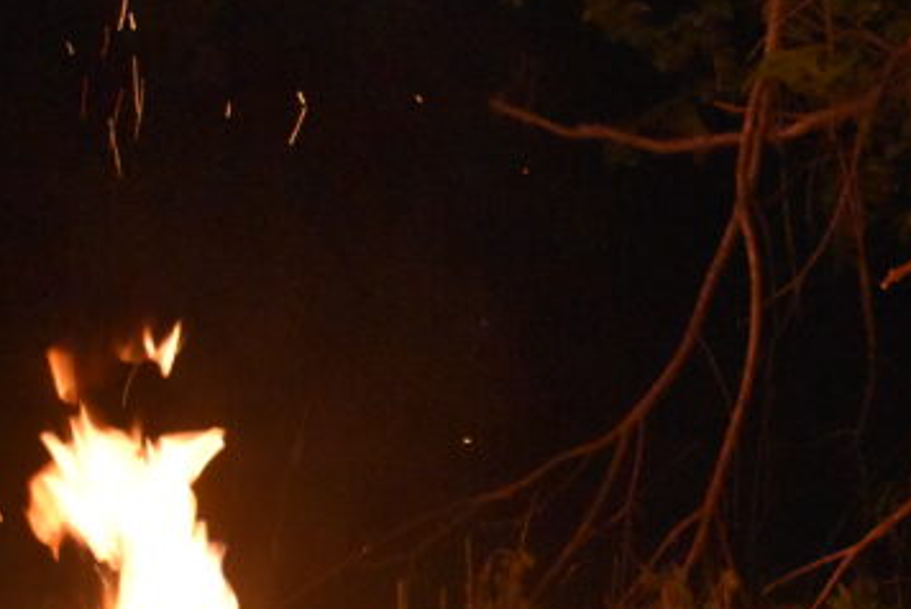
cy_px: 577
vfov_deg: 11.7
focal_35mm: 116
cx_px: 857
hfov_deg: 17.3
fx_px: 2949
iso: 6400
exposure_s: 1/60
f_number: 4
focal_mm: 27
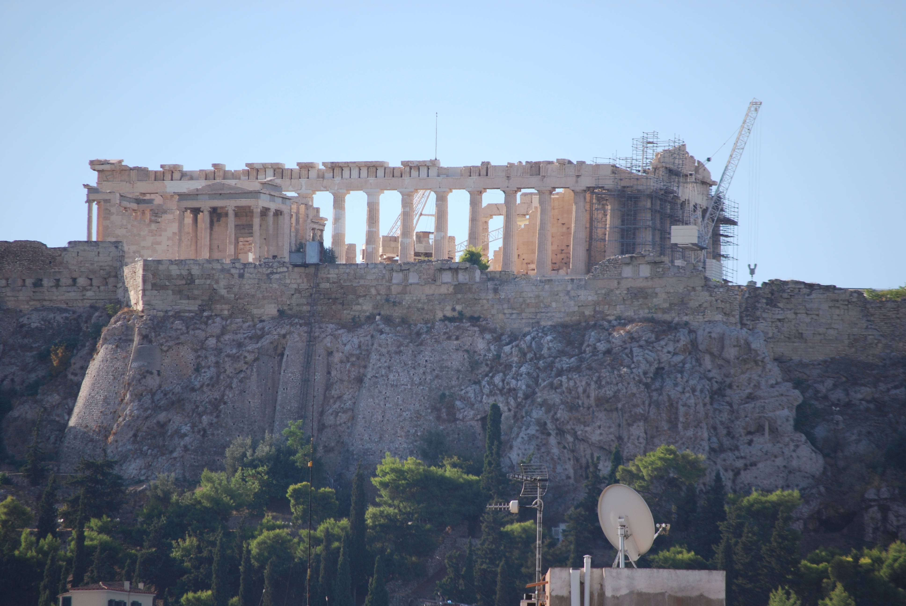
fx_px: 7559
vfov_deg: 4.6
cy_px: 303
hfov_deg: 6.9
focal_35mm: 300
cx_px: 453
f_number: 5.6
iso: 200
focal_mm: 200
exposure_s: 1/500
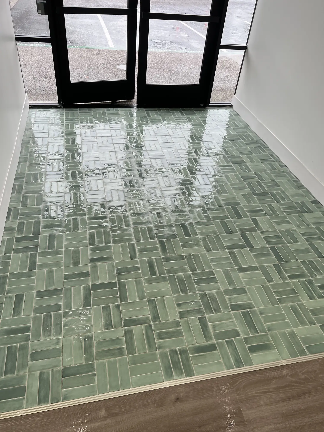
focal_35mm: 26
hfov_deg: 53.1
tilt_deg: -38.5
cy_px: 216
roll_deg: -9.6
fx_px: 324
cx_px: 162
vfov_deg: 67.3
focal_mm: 5.7
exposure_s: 1/302
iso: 50
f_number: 1.5
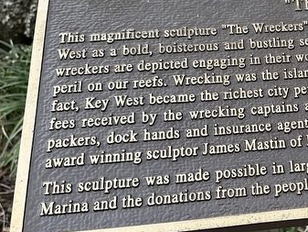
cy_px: 130
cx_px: 340
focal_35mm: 57
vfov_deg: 25.7
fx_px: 507
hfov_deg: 30.2
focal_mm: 6.86
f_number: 1.78
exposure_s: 1/40
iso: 800
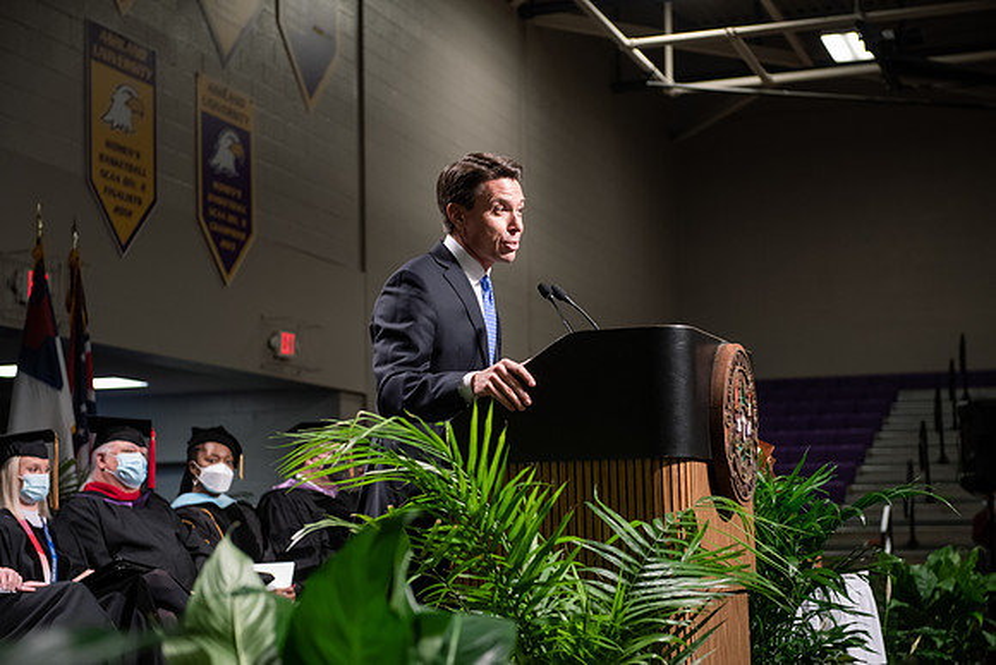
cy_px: 332
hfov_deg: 28.8
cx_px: 498
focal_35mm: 70
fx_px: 1937
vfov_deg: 19.5
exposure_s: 1/200
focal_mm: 70
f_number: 4
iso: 1250
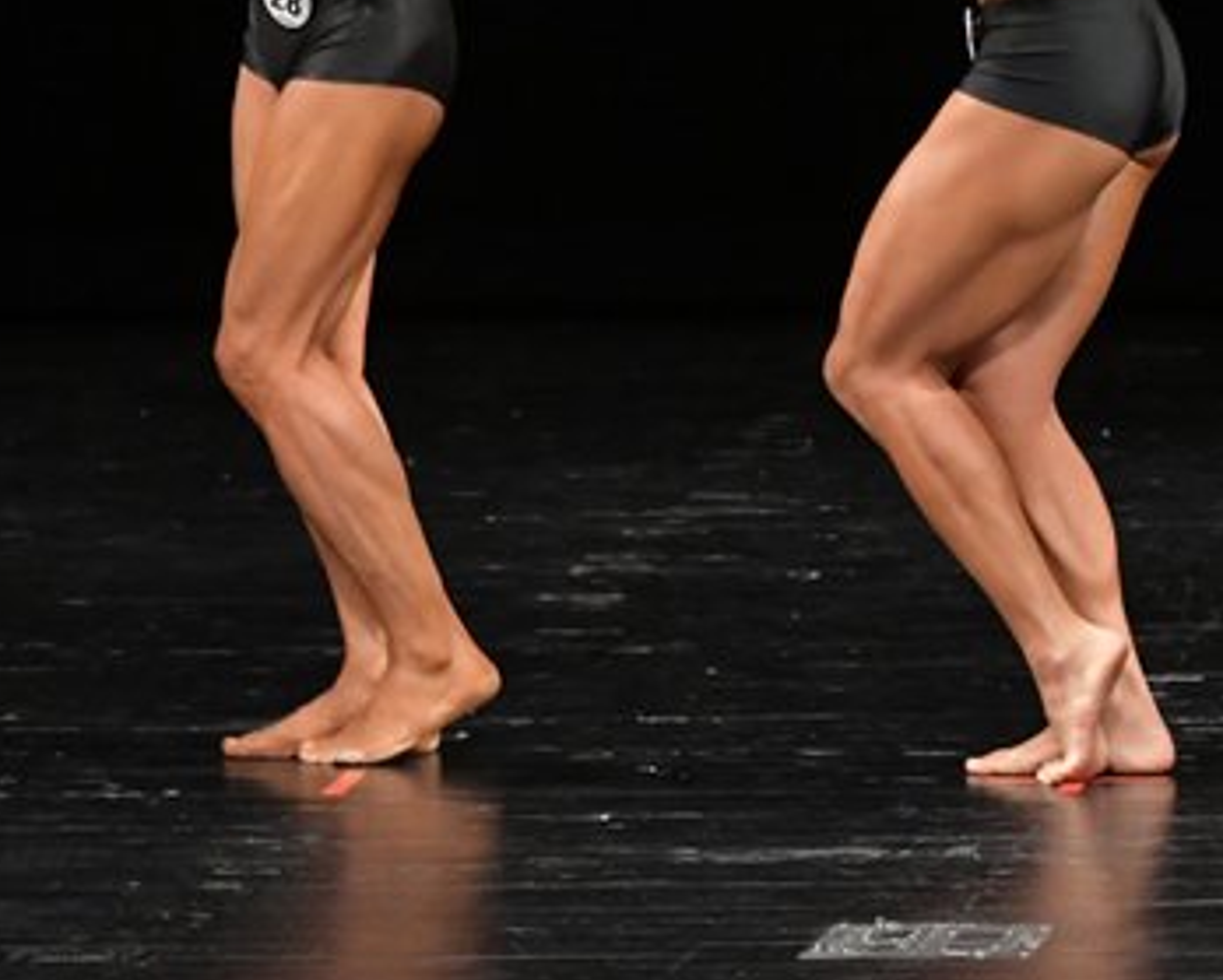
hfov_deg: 3.6
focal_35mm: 532
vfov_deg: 2.9
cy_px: 116
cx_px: 1137
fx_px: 19273
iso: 3200
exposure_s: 1/400
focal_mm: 170
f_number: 5.6
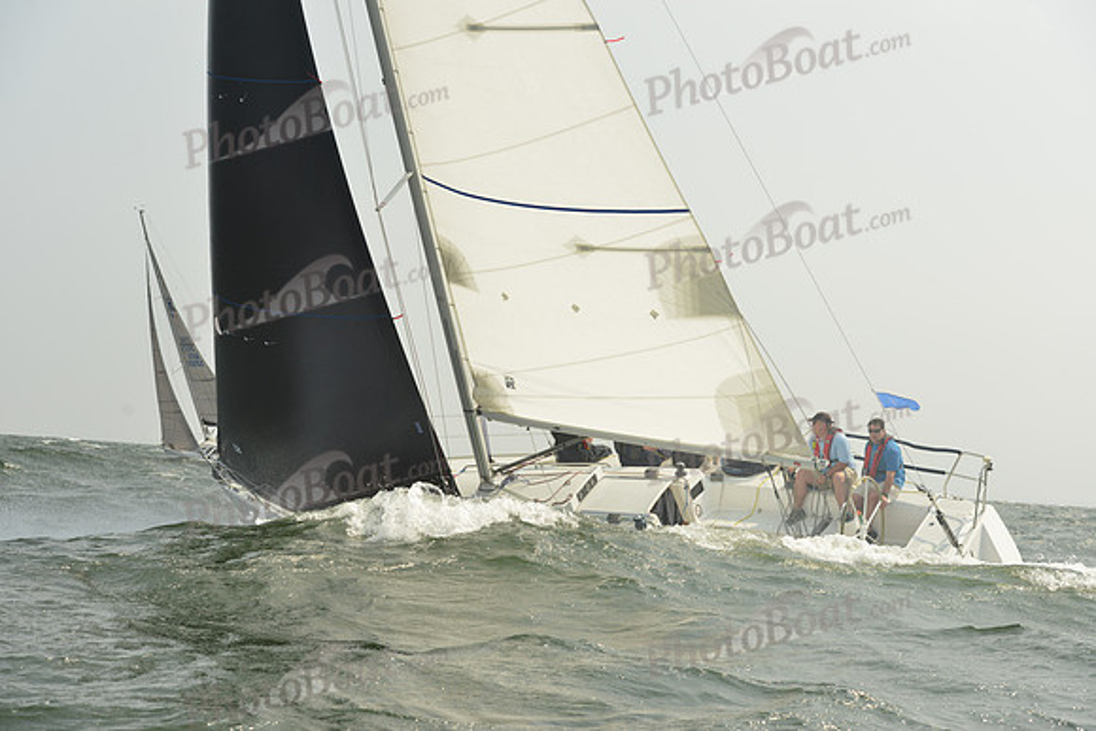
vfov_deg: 19.5
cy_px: 366
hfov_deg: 28.8
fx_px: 2132
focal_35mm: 70
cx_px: 548
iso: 320
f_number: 8
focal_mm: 70
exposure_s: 1/1250
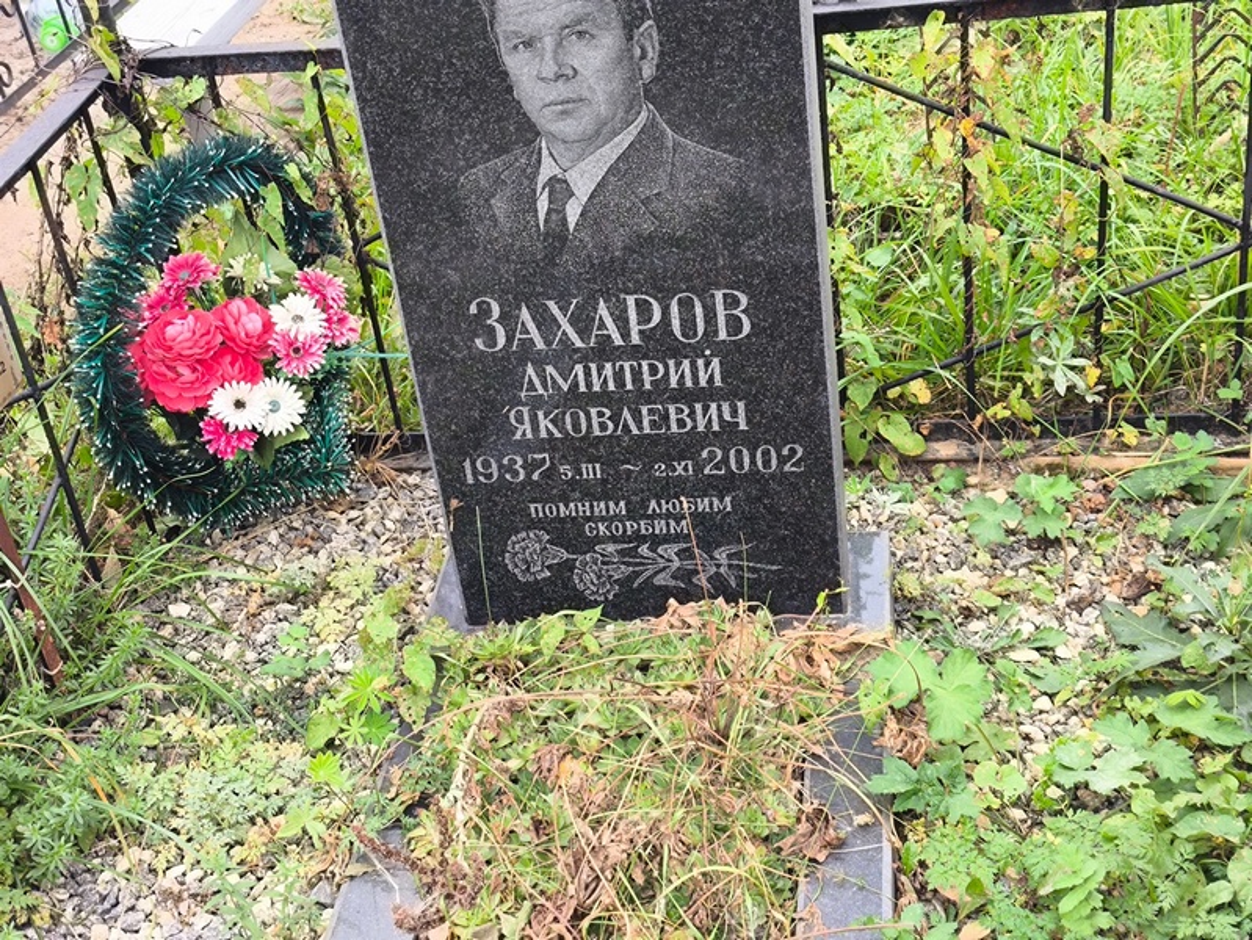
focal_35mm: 50
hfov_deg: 38.2
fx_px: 1809
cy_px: 470
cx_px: 626
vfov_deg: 29.1
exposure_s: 1/120
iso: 80
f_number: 1.7
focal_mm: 4.71
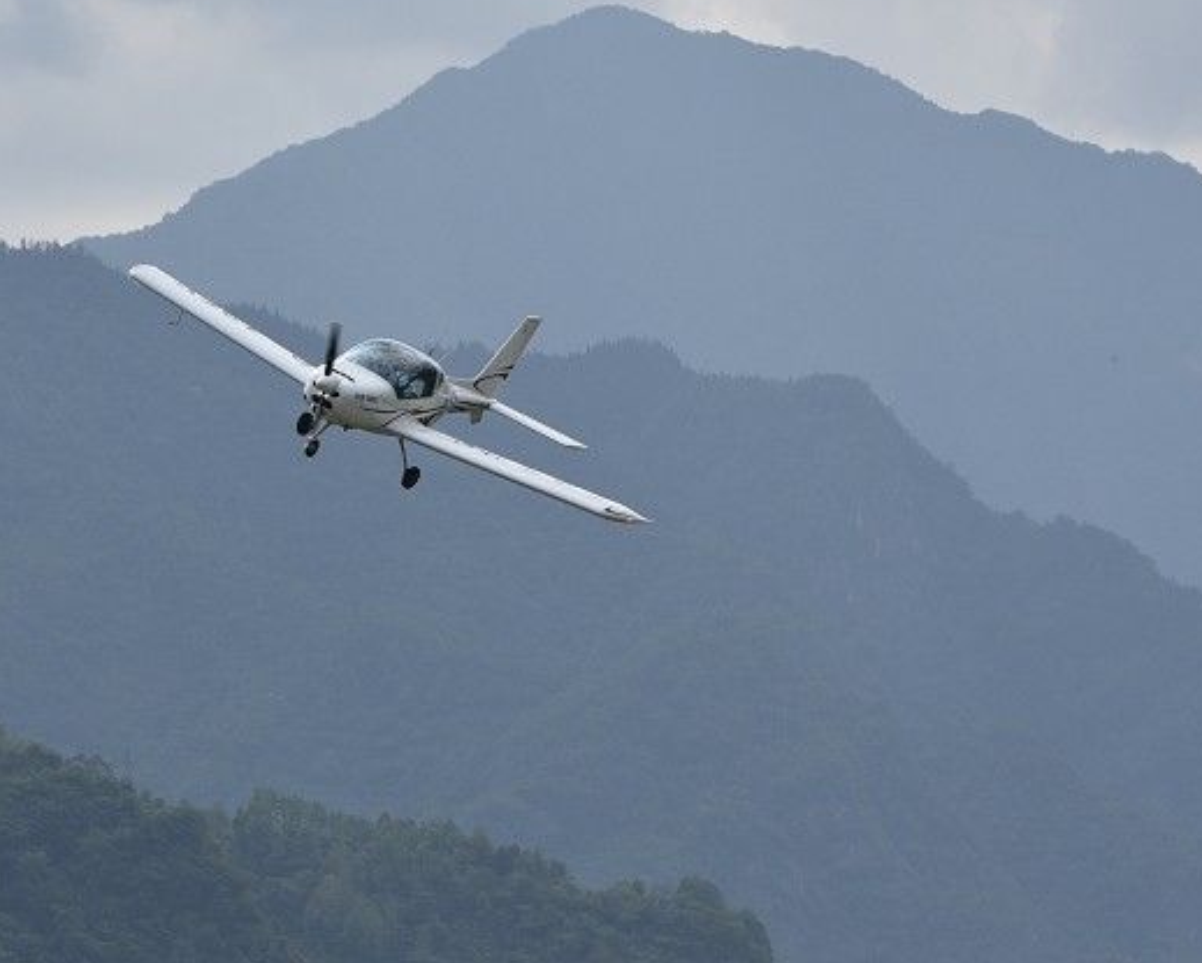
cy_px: 439
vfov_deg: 4.3
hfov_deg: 5.3
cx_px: 408
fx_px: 12885
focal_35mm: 362
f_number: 9
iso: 400
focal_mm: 200
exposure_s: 1/1250
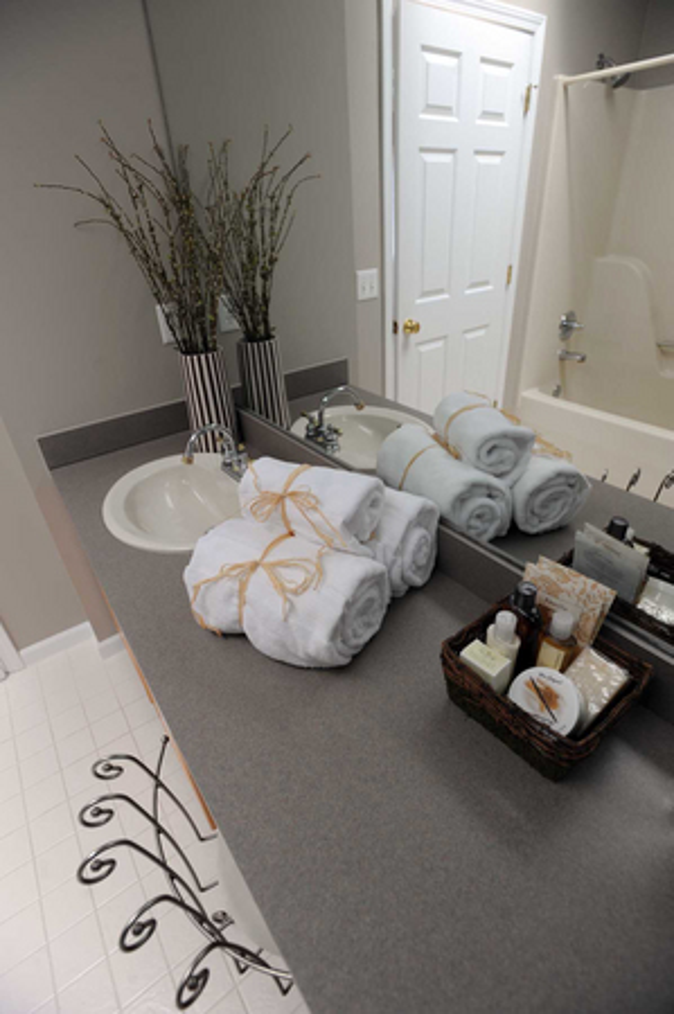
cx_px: 337
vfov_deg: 93.3
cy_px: 507
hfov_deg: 70.3
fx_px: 478
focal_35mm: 17
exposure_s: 1/60
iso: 400
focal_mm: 17
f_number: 5
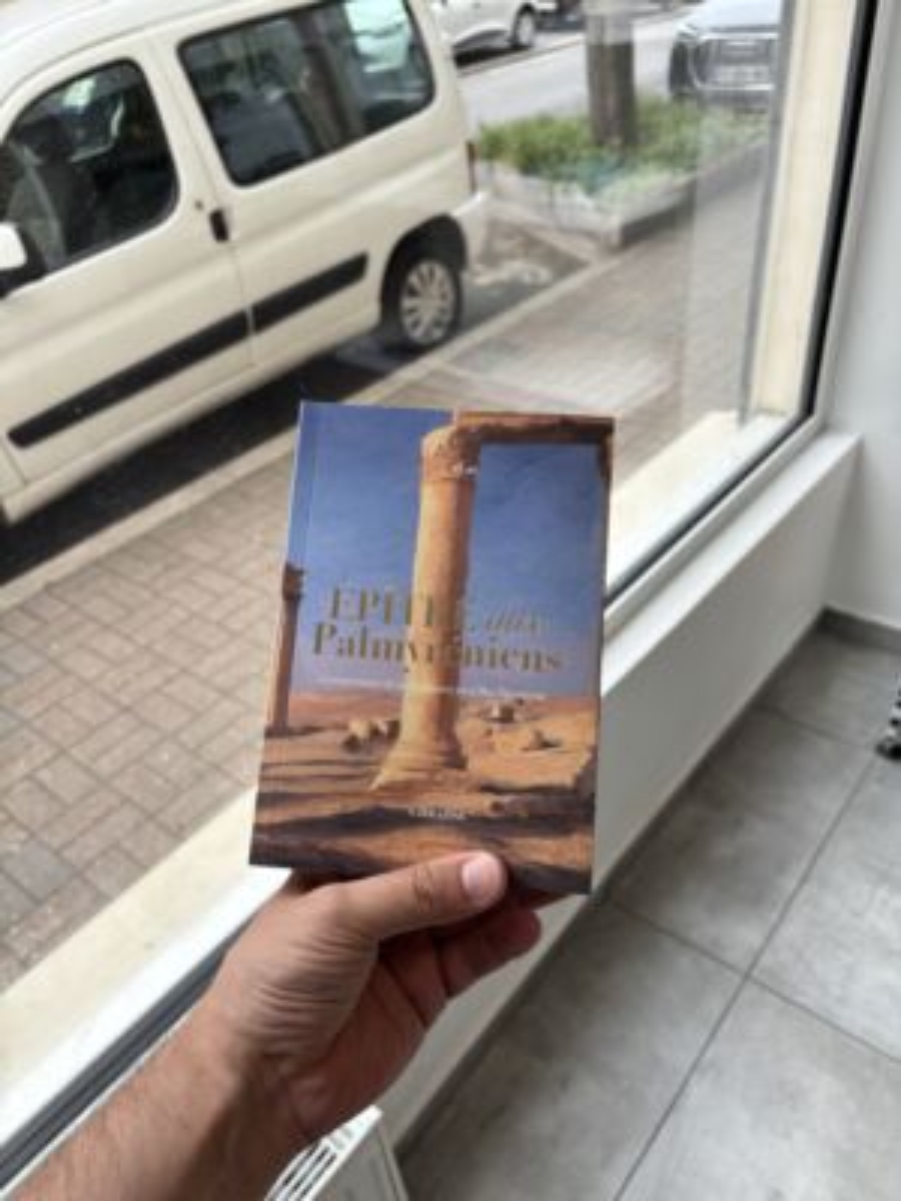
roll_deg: +6.3
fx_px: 902
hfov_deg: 53.1
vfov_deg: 67.3
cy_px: 600
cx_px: 450
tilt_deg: -36.8
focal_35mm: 26
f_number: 1.6
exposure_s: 1/402
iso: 50
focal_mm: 5.96
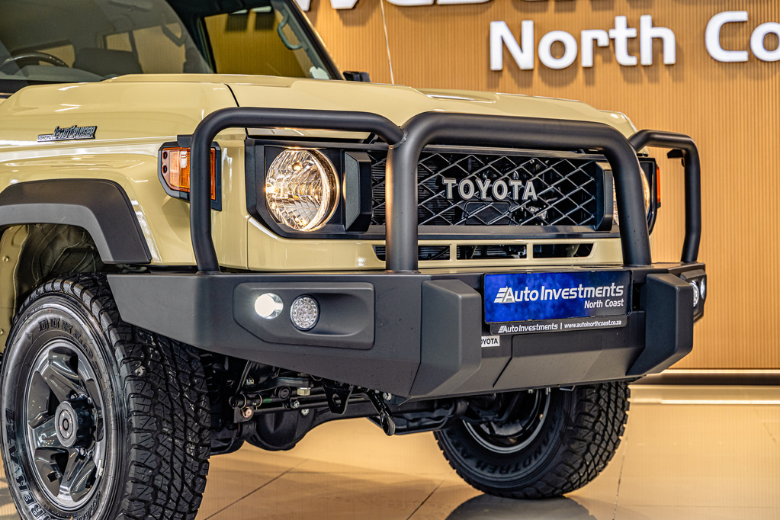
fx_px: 1452
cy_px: 260
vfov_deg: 20.3
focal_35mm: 67
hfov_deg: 30.1
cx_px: 390
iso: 640
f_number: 4.5
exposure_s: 1/125
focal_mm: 67
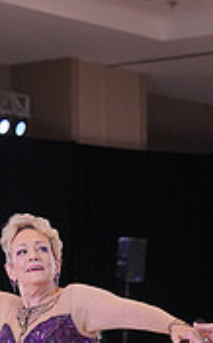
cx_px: 235
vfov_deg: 12.0
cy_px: 463
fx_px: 1574
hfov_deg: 7.7
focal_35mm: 169
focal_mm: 50
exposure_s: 1/500
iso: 2000
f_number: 3.5
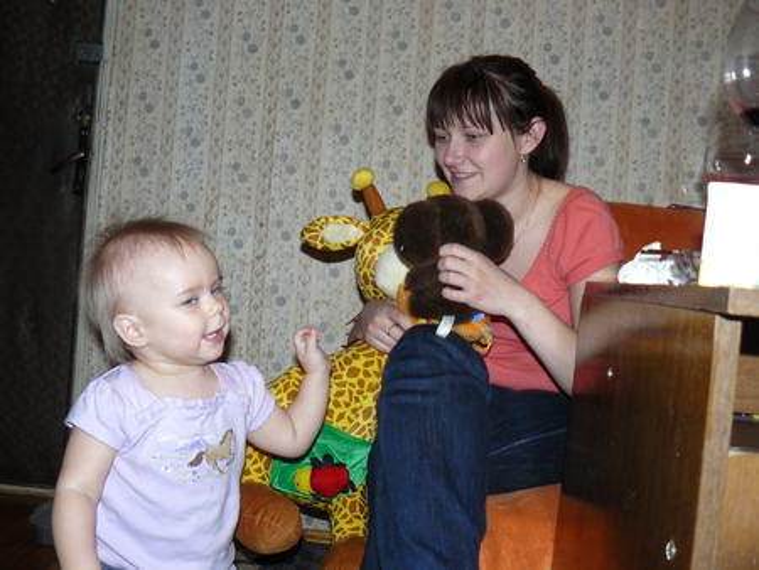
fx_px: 790
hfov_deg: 51.3
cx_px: 380
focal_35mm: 36
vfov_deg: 39.7
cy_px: 285
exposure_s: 1/30
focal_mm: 6
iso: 100
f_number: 2.8
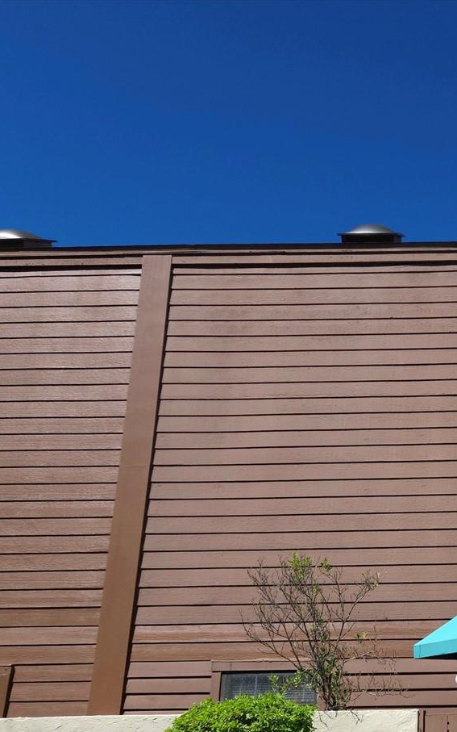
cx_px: 513
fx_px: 857
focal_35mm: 43
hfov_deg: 27.2
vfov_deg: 45.6
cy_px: 483
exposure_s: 1/3333
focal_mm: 5.4
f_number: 1.8
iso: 50
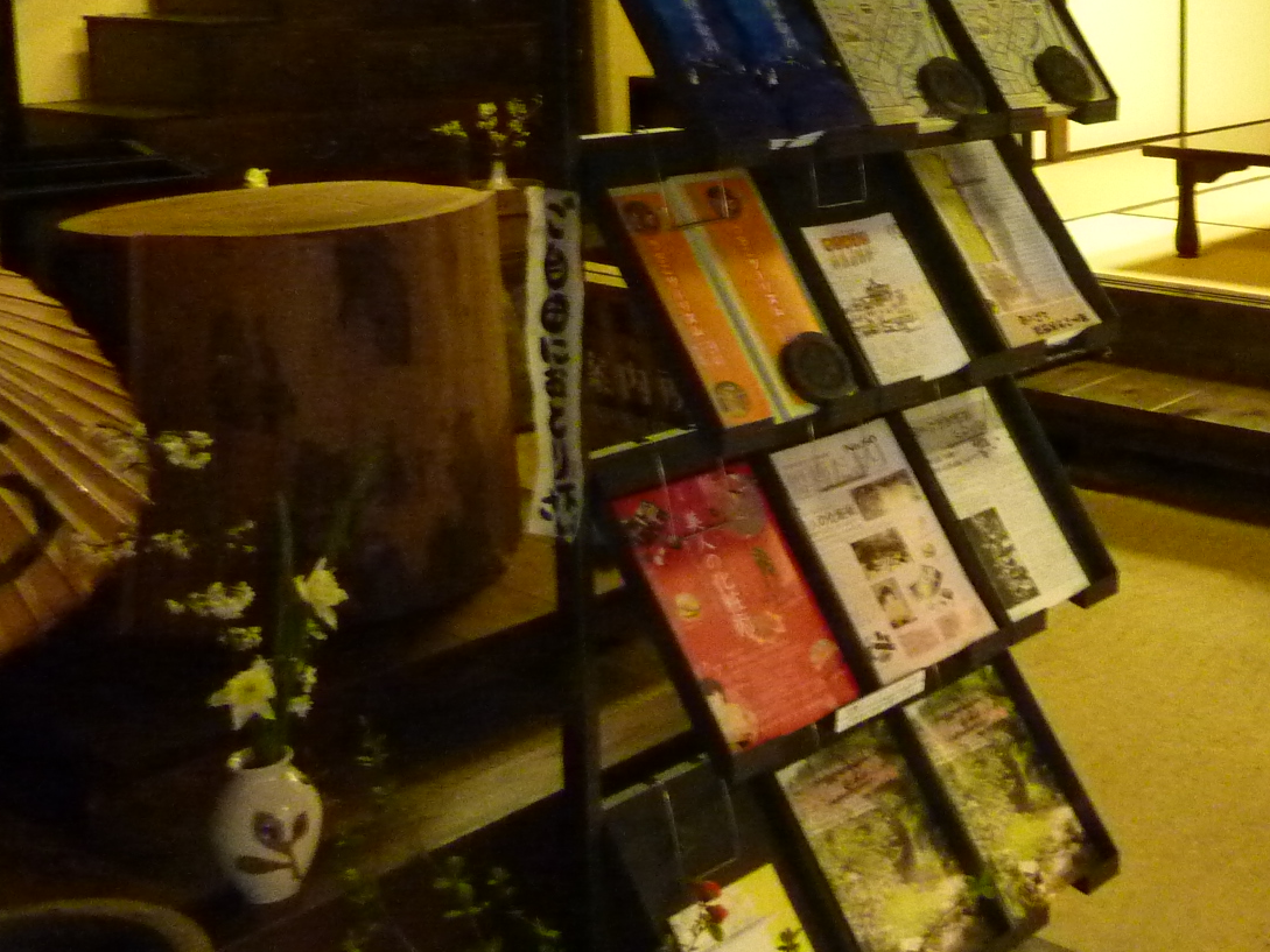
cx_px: 1167
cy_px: 135
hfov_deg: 37.5
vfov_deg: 29.8
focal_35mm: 47
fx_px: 1725
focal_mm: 4.1
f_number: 3.3
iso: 800
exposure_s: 1/13
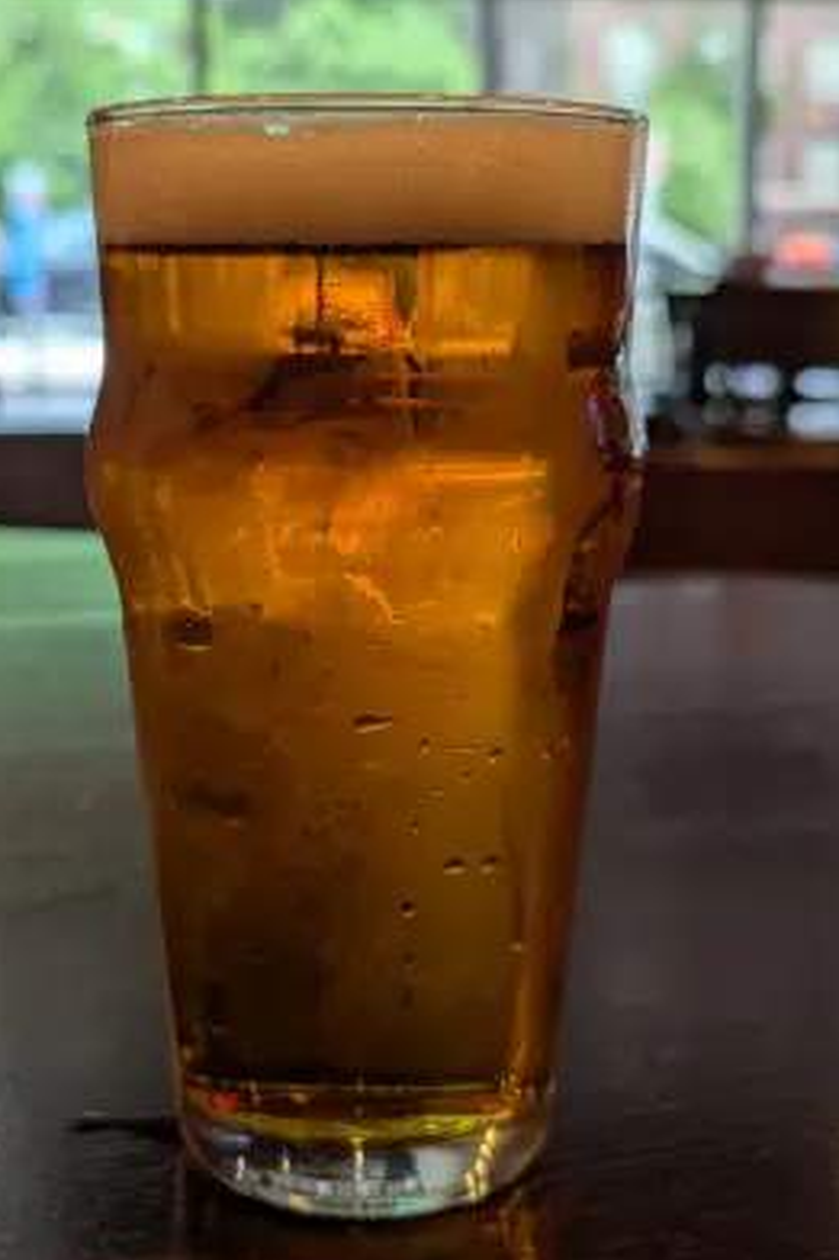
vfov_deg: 38.9
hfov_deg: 26.4
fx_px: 1784
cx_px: 362
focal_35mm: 51
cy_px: 630
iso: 47
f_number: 1.85
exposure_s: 1/60
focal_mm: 6.81
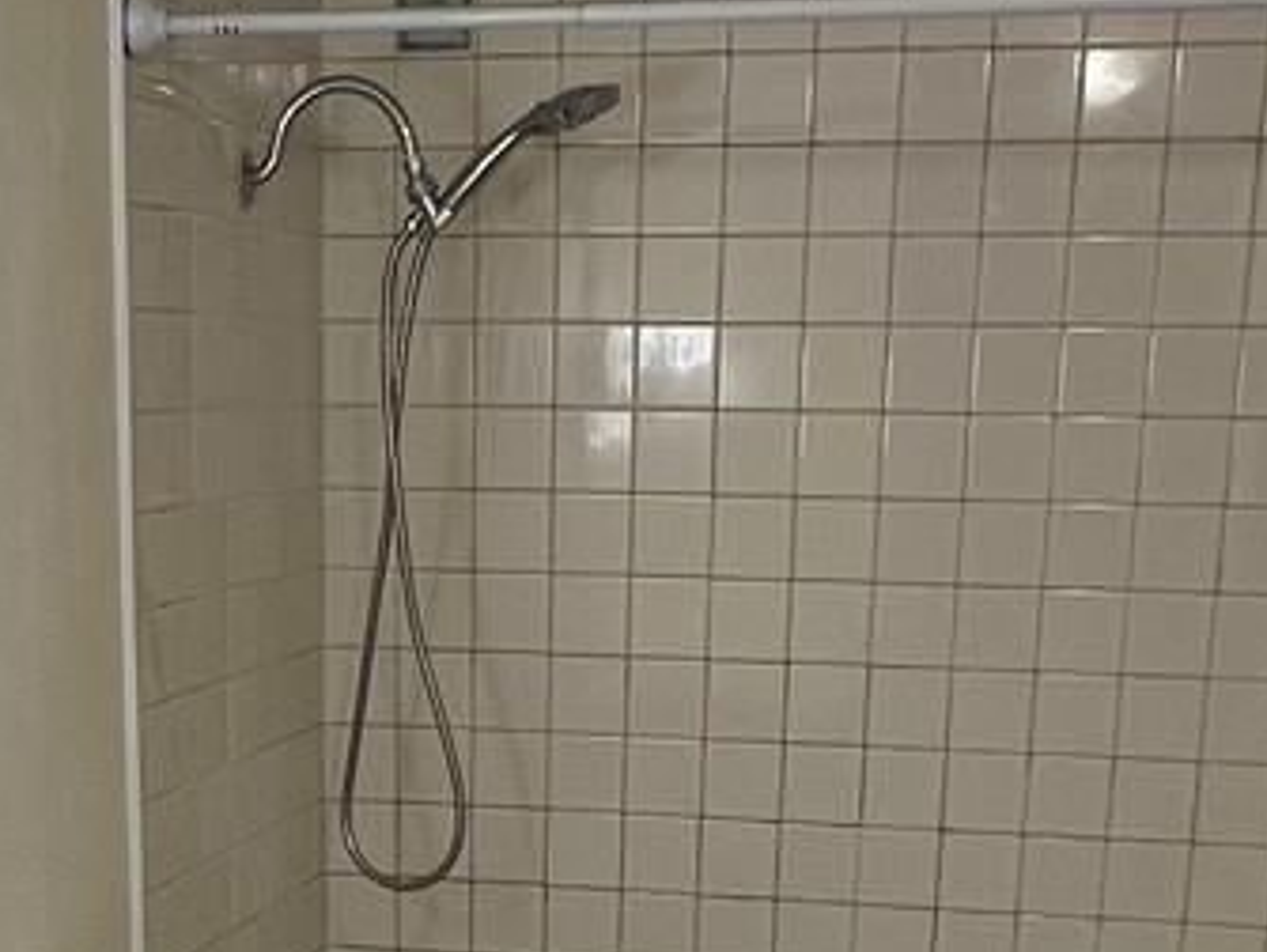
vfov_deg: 22.2
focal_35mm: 62
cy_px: 1092
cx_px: 439
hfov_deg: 31.0
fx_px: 2272
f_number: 1.8
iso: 100
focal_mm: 1.57
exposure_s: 1/120
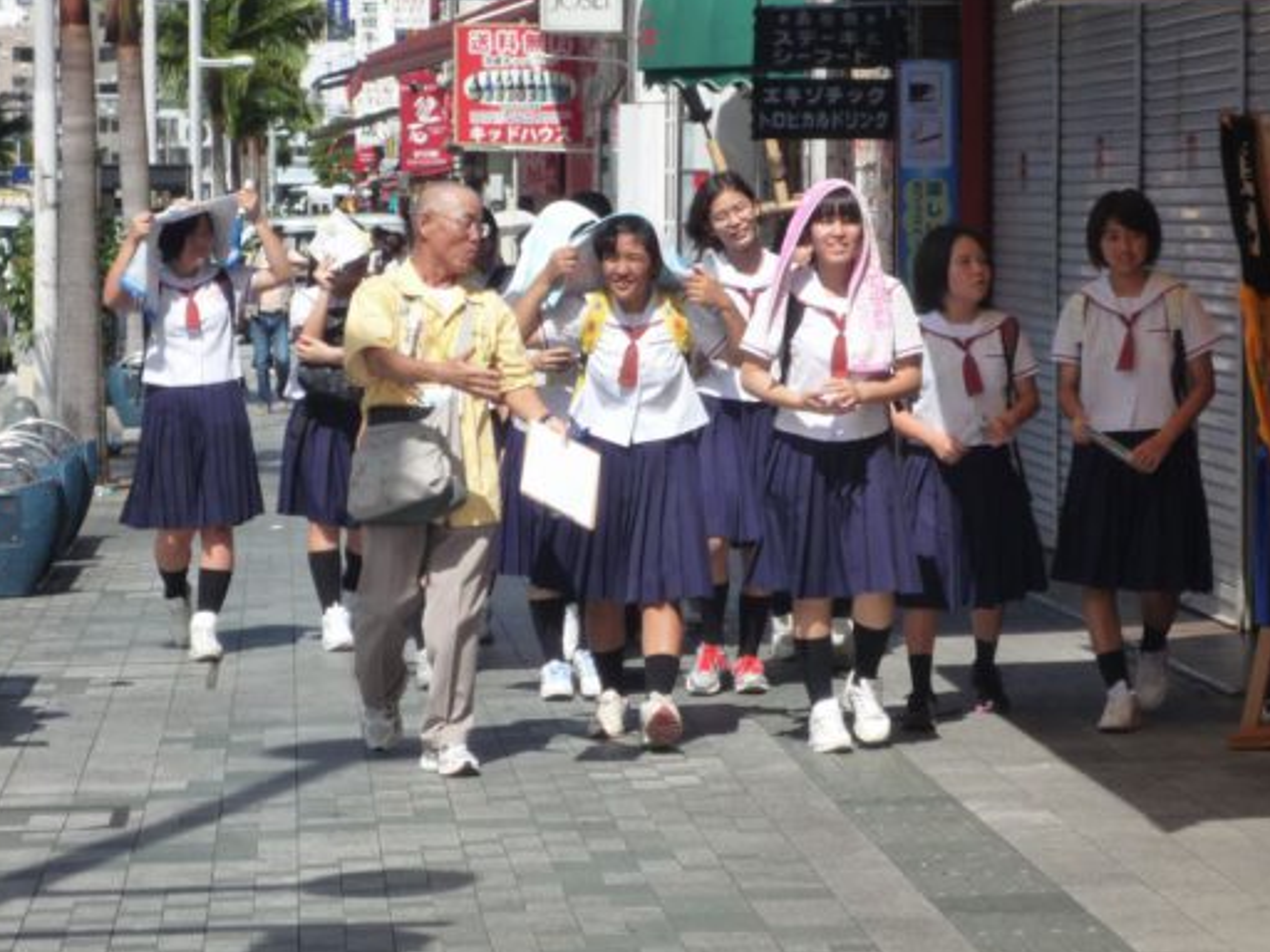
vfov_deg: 11.1
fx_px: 4916
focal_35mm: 134
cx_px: 651
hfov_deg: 14.7
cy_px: 451
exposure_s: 1/400
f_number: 5.9
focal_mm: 22
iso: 160
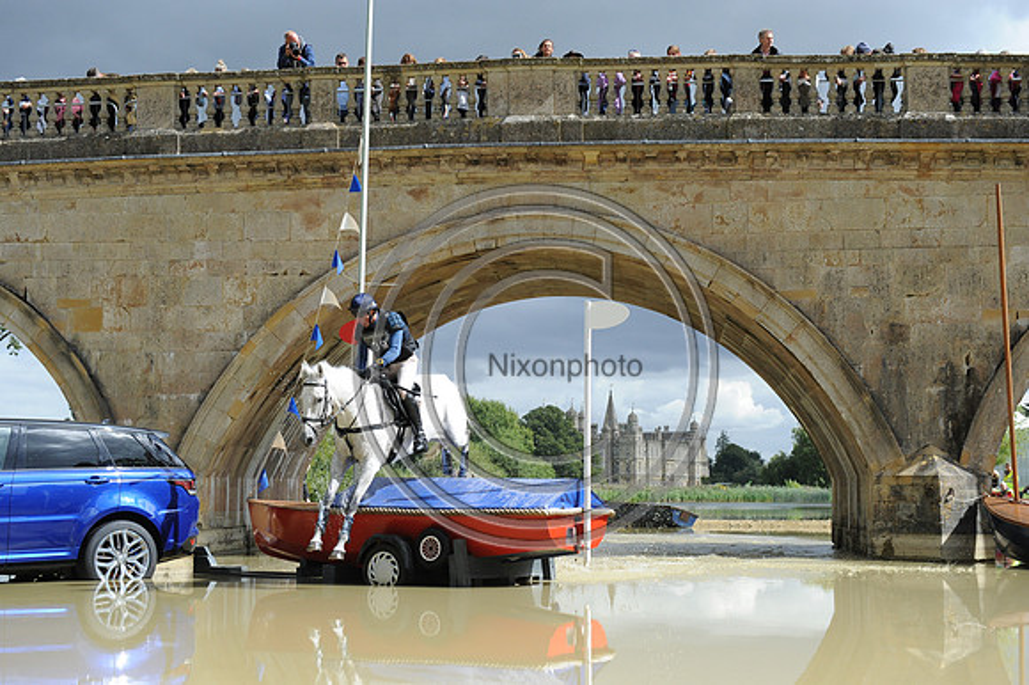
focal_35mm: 58
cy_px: 342
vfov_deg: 23.4
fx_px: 1657
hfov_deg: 34.5
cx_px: 514
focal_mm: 58
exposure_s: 1/3200
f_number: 6.3
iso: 1600
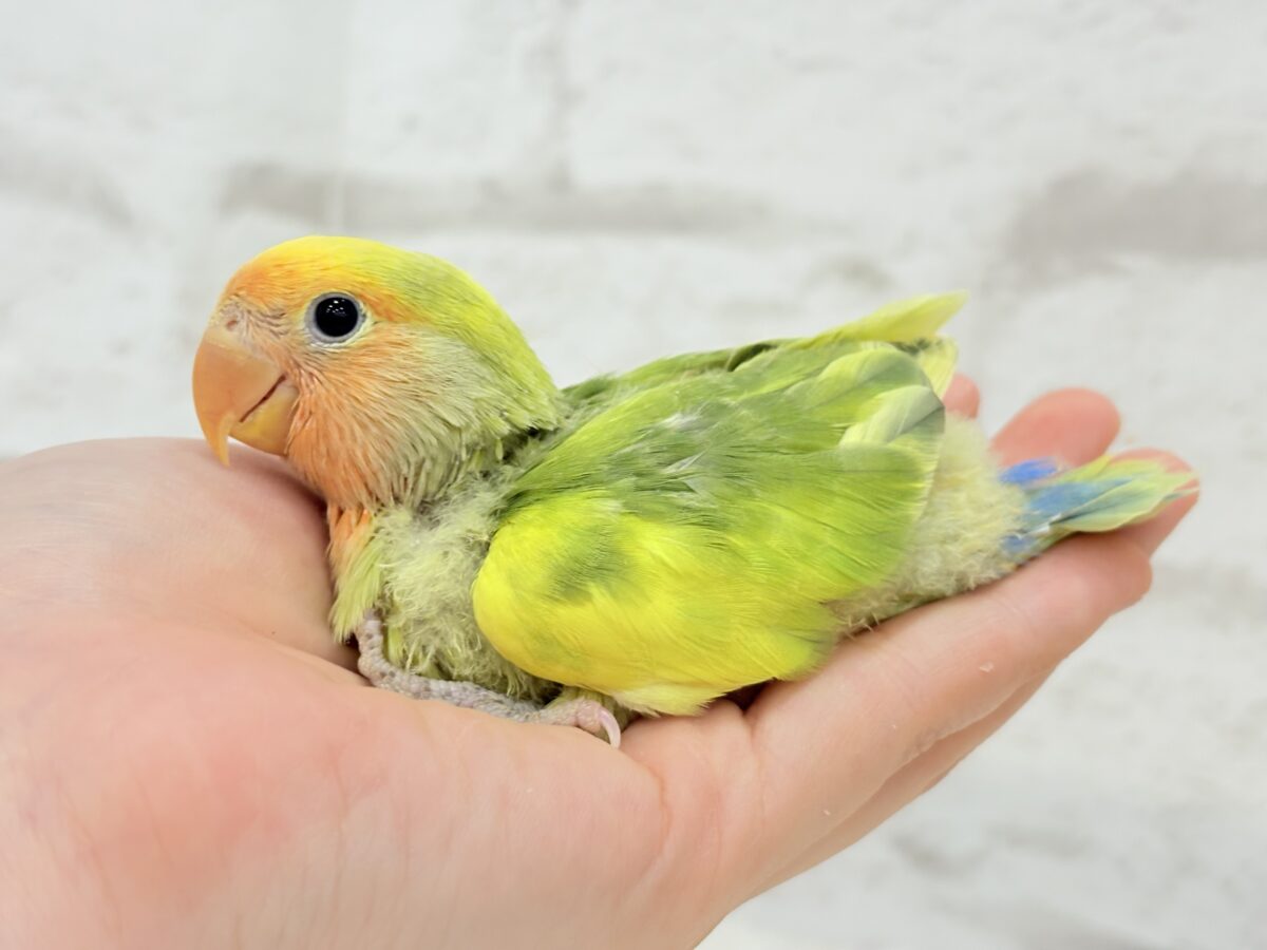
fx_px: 1903
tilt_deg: -2.6
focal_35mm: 52
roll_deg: -3.4
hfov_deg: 36.8
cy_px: 475
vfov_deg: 28.0
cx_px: 634
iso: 64
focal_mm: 5.96
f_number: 1.6
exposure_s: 1/100
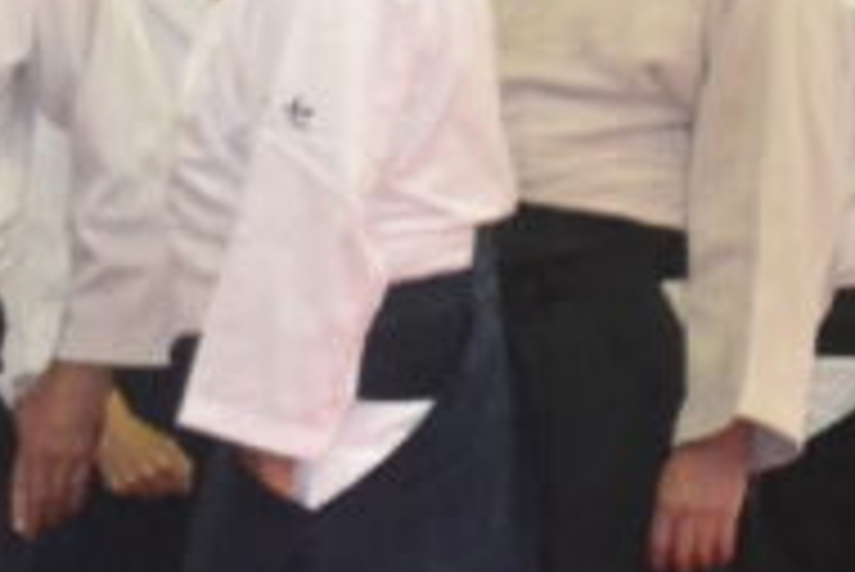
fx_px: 10545
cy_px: 291
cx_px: -1256
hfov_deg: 4.5
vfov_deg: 3.1
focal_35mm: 444
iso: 2500
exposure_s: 1/60
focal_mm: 55
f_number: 5.6
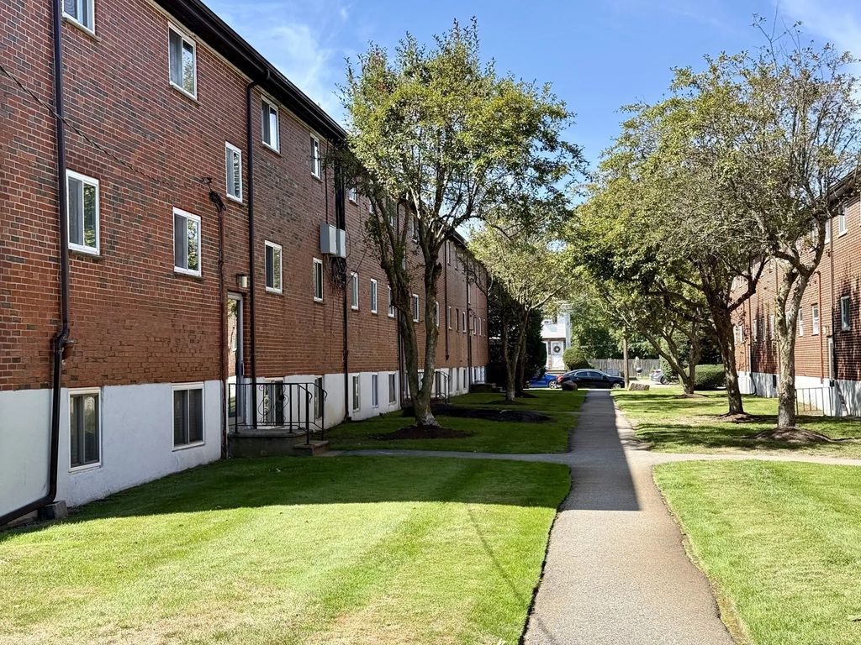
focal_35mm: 48
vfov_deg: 30.3
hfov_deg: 39.7
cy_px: 322
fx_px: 1194
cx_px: 430
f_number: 1.78
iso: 100
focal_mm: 6.76
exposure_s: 1/1980
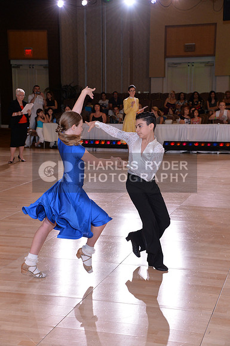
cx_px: 115
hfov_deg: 20.9
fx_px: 625
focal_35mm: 65
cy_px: 173
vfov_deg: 31.0
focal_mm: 65
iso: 2000
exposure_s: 1/250
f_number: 6.3
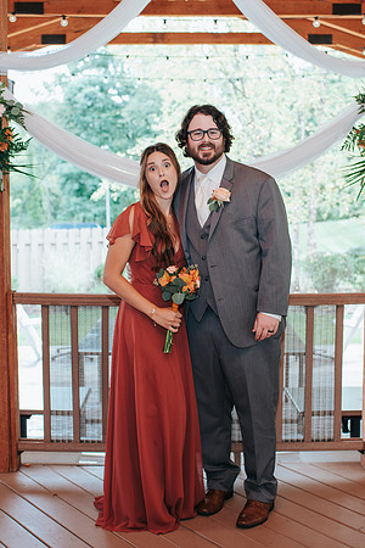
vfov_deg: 37.5
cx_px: 200
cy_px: 274
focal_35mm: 53
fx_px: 806
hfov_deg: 25.5
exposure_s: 1/200
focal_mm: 35
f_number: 3.2
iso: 400
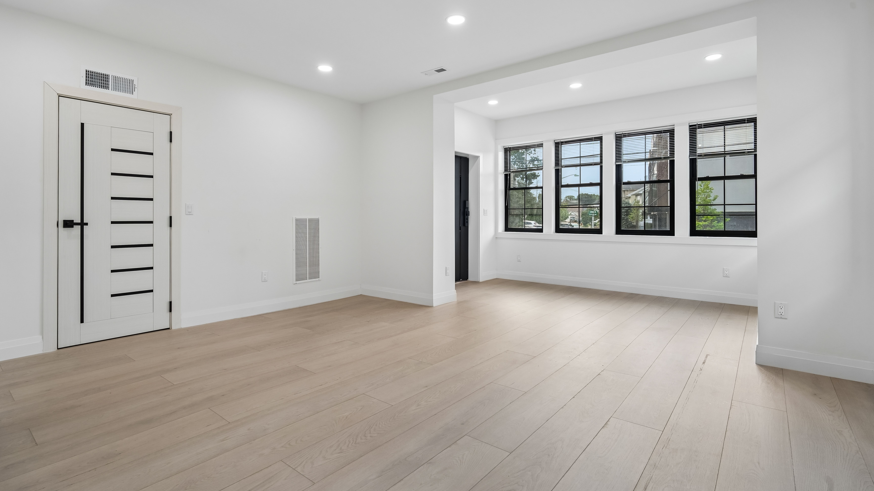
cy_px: 217
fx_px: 394
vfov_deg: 63.7
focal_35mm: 17
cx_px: 431
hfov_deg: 95.9
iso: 400
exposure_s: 1/50
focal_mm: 16
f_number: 8
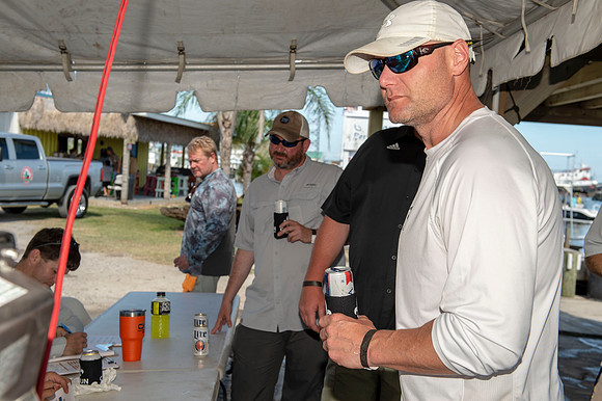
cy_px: 200
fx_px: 802
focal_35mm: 48
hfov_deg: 41.1
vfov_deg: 28.0
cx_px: 301
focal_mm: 48
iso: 125
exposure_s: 1/160
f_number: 8
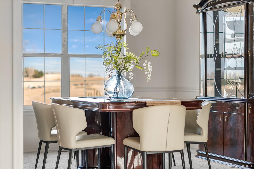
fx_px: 529
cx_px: 127
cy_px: 84
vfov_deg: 18.2
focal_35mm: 75
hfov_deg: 27.0
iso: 500
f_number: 1.8
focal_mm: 50
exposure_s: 1/1000
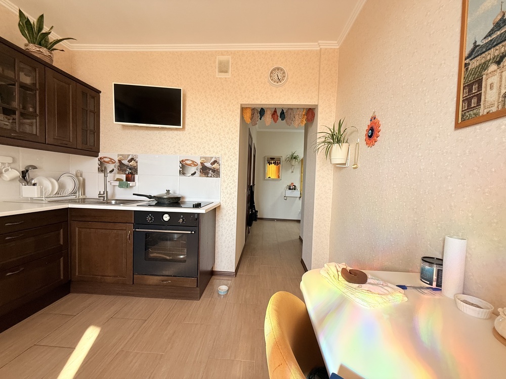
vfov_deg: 85.7
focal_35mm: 14
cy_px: 190
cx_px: 253
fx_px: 205
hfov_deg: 102.1
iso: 160
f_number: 2.2
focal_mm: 2.22
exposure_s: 1/99
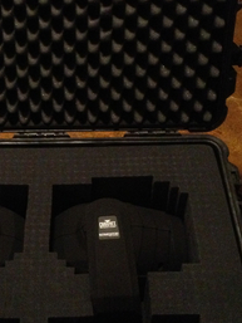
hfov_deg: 21.4
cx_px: 57
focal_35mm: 68
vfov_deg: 28.5
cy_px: 140
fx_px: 633
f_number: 2.4
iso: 800
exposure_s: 1/15
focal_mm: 4.28
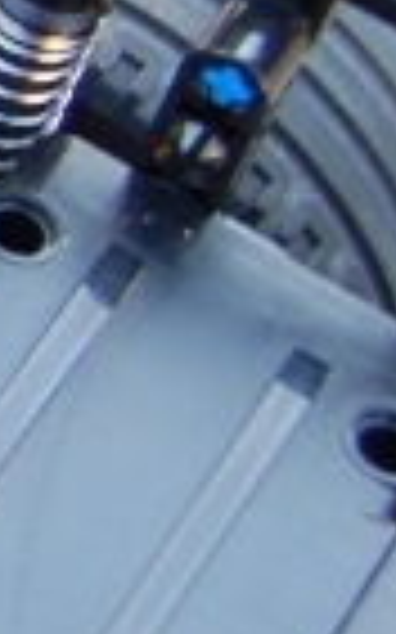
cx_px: -1426
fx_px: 3699
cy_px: -184
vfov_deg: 9.6
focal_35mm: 214
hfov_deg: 5.1
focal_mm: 22
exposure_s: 1/40
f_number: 4.5
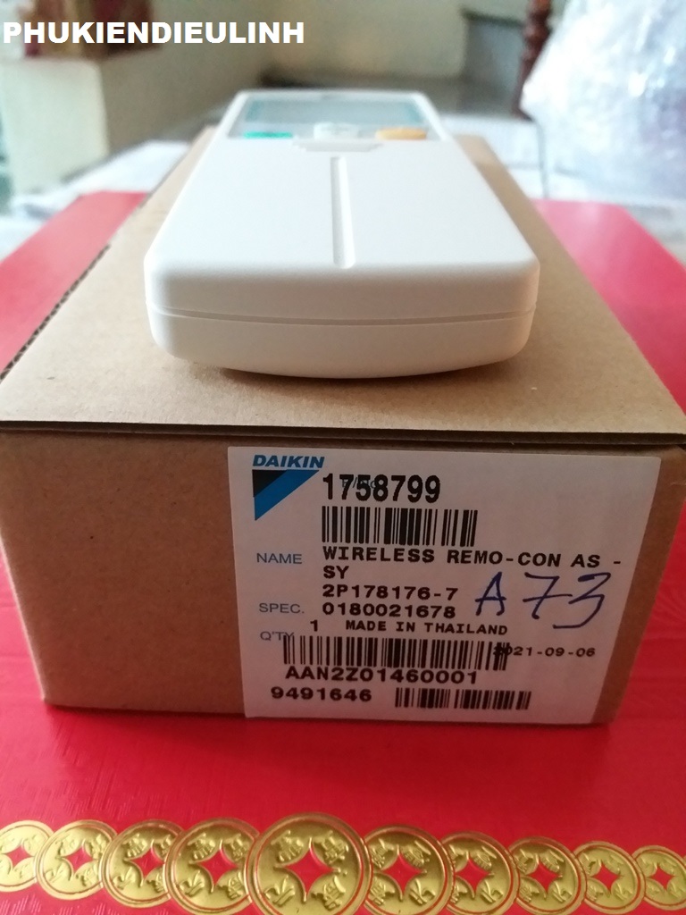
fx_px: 713
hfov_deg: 51.4
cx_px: 343
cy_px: 458
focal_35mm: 27
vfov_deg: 65.3
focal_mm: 3.7
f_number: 1.9
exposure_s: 1/10
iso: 400
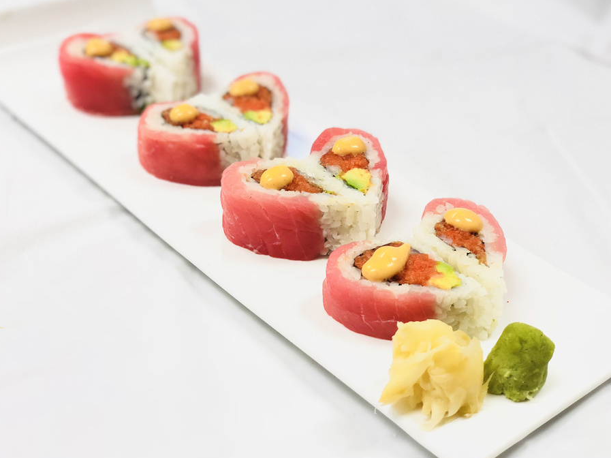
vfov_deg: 25.2
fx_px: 1023
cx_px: 292
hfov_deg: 33.2
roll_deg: -2.6
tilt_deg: -33.7
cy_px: 216
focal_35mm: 58
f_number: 2.4
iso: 125
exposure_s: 1/120
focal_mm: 6
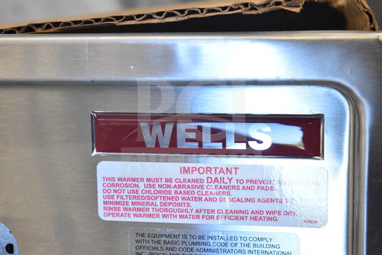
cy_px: 128
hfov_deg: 24.6
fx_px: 876
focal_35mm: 82
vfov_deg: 16.6
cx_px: 191
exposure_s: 1/125
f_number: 5.6
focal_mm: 55
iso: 1600
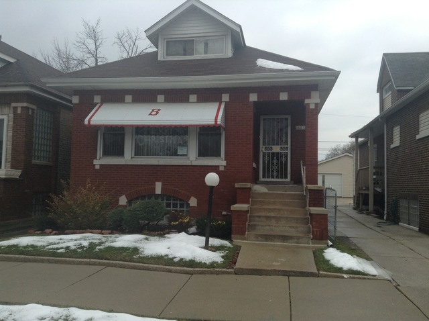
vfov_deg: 42.8
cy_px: 160
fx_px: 408
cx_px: 214
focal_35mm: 33
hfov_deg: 55.4
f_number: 2.4
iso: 32
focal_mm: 3.3
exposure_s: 1/311
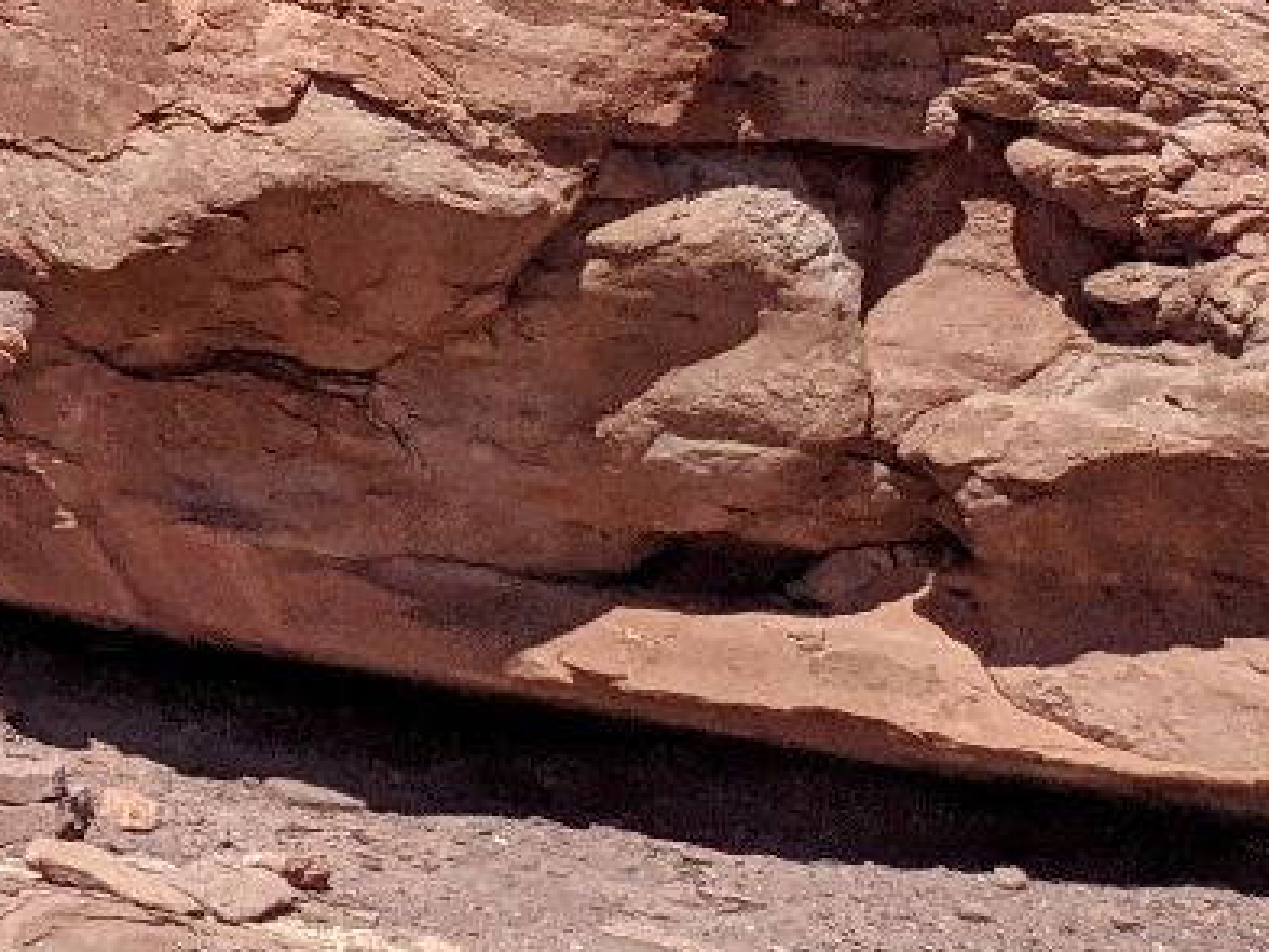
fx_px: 5169
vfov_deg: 9.9
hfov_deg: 11.7
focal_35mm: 141
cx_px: -1706
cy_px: -874
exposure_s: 1/4695
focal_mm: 4.38
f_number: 1.73
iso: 68
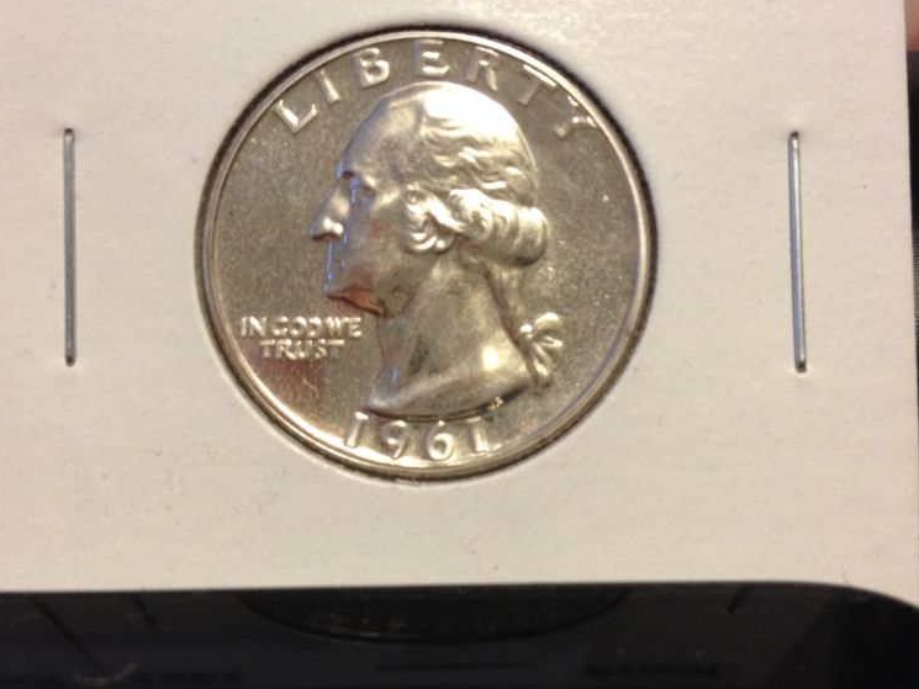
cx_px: 444
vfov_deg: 30.9
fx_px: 1248
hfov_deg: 40.4
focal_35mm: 47
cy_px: 346
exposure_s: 1/20
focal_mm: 4.28
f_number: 2.4
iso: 160
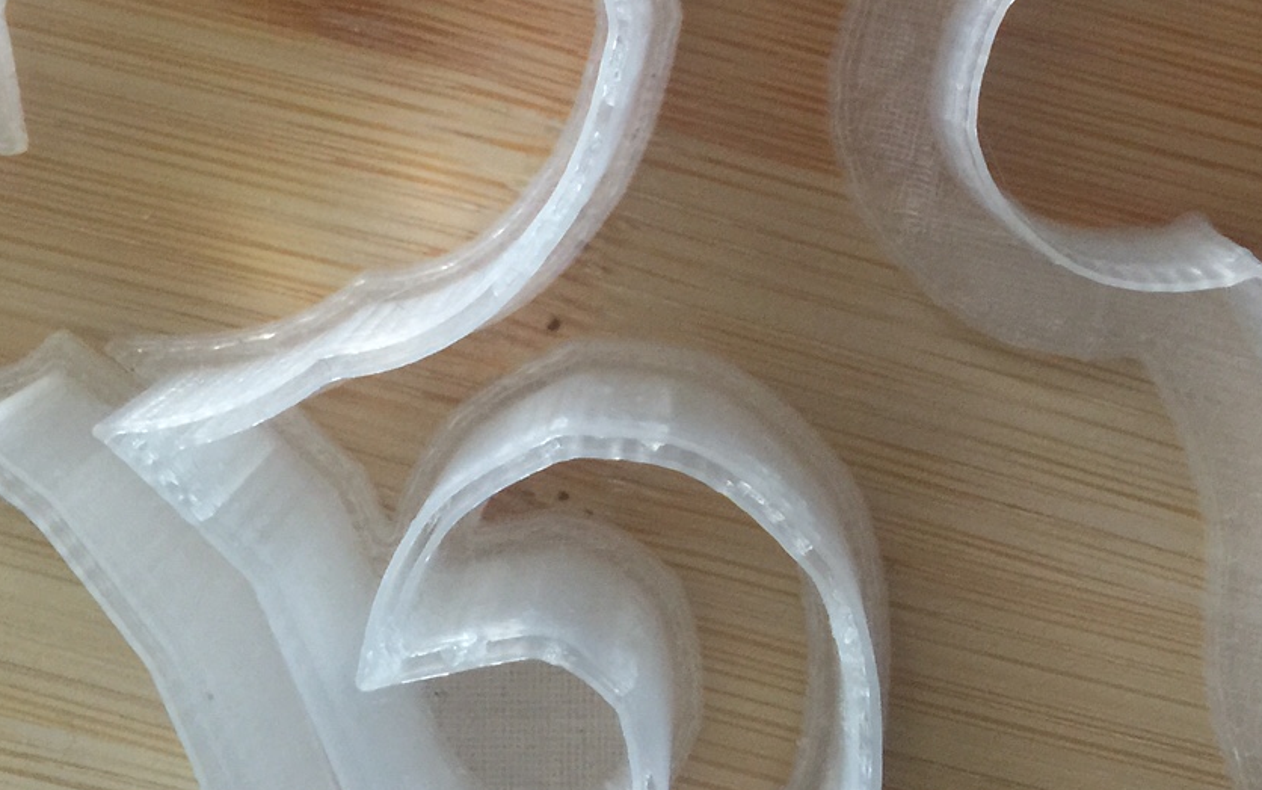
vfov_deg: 20.9
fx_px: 2064
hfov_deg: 33.9
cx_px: 764
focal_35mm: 60
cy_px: -6
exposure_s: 1/15
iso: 64
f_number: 2.2
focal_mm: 4.15
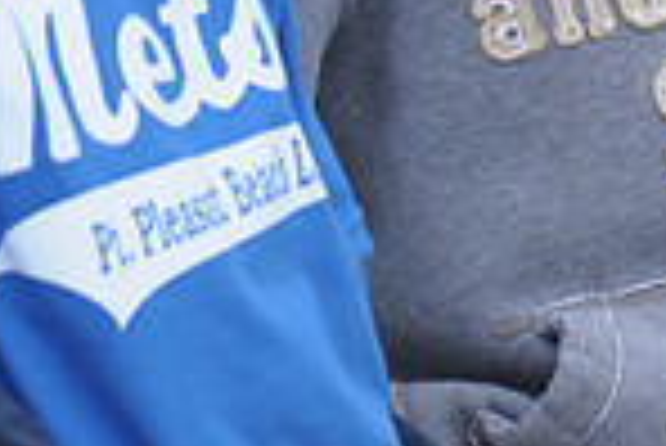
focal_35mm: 1173
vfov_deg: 1.2
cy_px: -381
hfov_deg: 1.8
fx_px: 21721
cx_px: 598
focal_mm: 200
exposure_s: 1/1000
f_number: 4
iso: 400
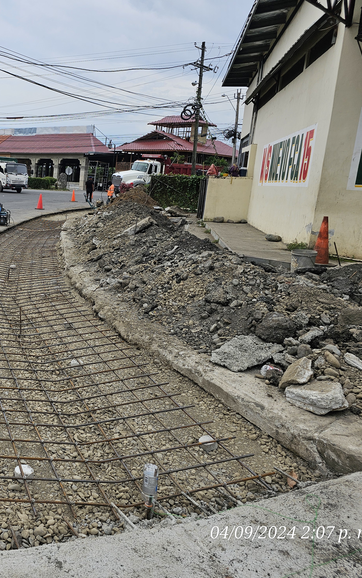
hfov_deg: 35.4
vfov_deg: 58.1
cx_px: 17
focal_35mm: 33
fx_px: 521
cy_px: 286
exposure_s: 1/887
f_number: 1.7
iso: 10
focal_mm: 6.3
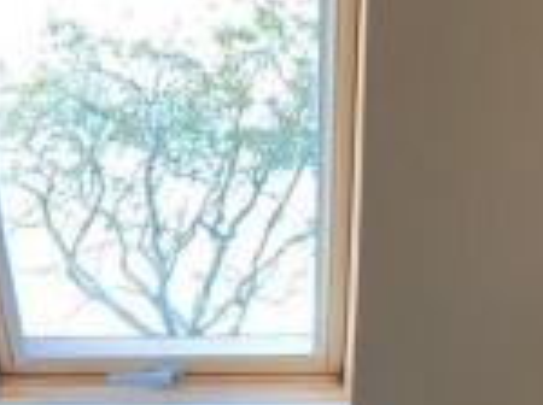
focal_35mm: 101
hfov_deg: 19.2
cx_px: 60
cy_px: 729
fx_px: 1582
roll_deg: -0.6
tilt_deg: -7.6
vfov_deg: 13.2
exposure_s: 1/50
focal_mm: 4.25
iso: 64
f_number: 1.8
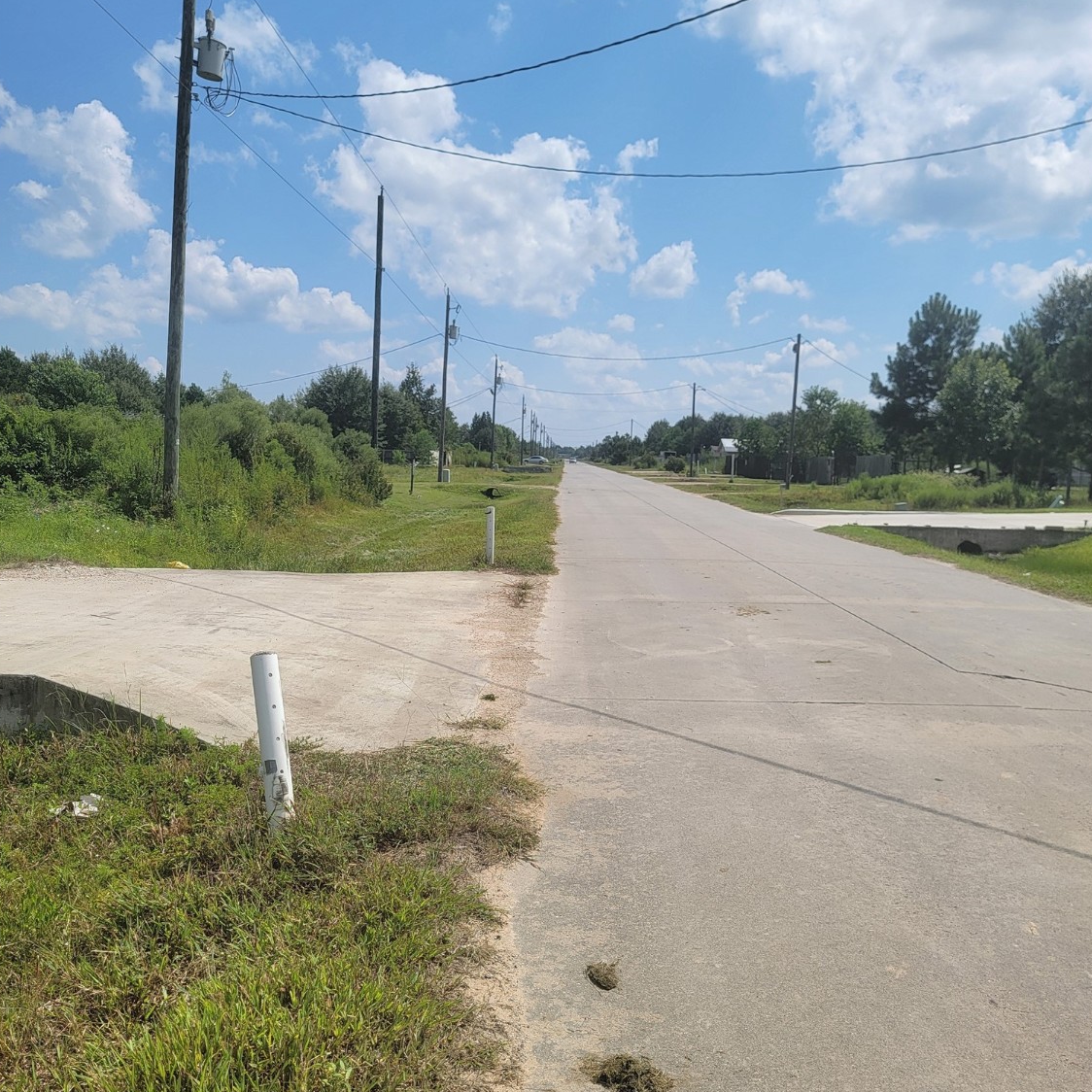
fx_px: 1035
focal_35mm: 29
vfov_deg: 55.6
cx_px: 545
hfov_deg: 55.6
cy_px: 567
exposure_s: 1/2099
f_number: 1.8
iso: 16
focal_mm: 6.7
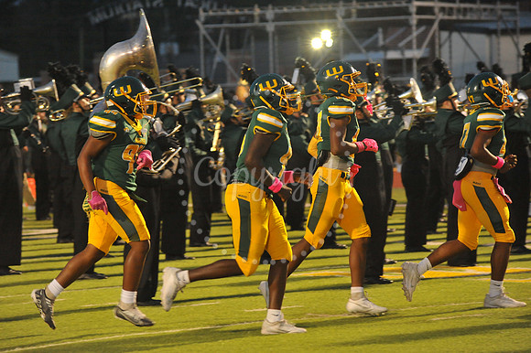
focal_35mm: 200
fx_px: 2948
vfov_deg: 6.9
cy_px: 176
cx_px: 266
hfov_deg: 10.3
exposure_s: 1/200
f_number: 5.6
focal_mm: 200
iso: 4000
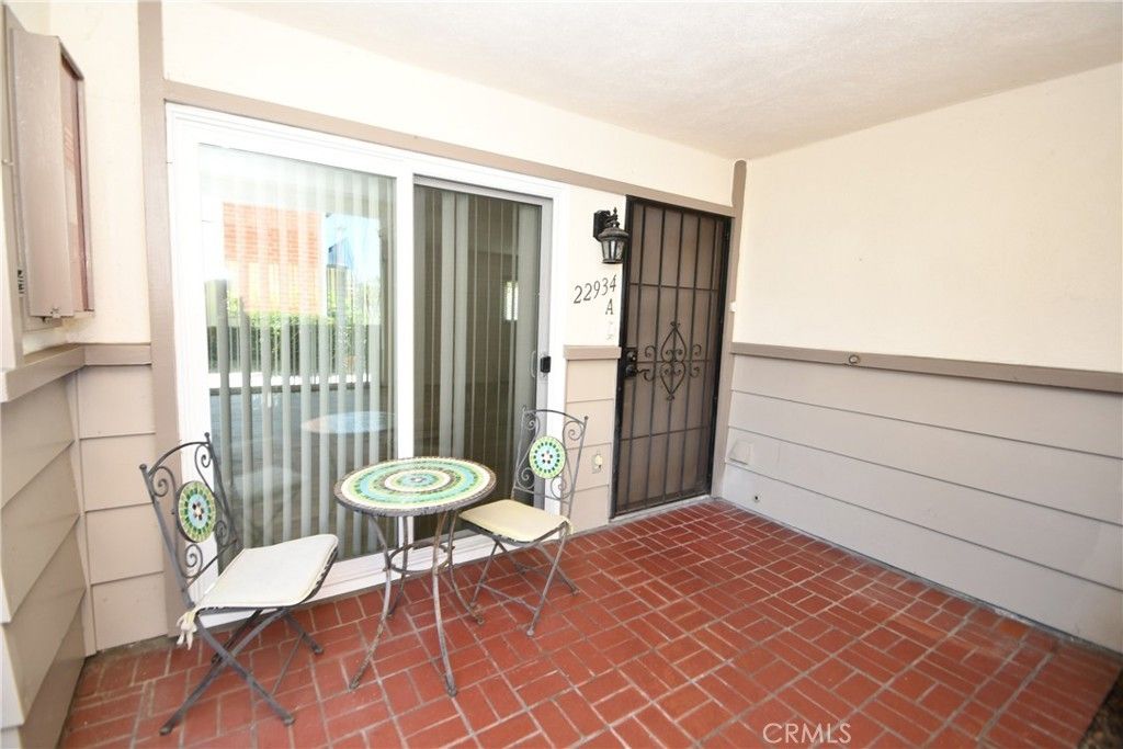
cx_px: 562
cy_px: 374
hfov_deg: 100.4
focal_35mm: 15
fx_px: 468
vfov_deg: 77.3
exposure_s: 1/80
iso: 200
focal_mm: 10
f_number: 4.5
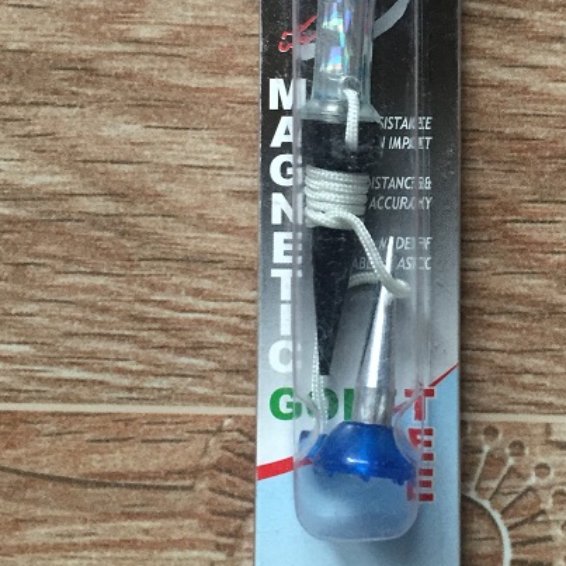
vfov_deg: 27.7
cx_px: 360
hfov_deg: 28.0
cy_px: 129
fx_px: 1128
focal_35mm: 61
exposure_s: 1/33
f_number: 2.2
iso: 200
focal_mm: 4.15
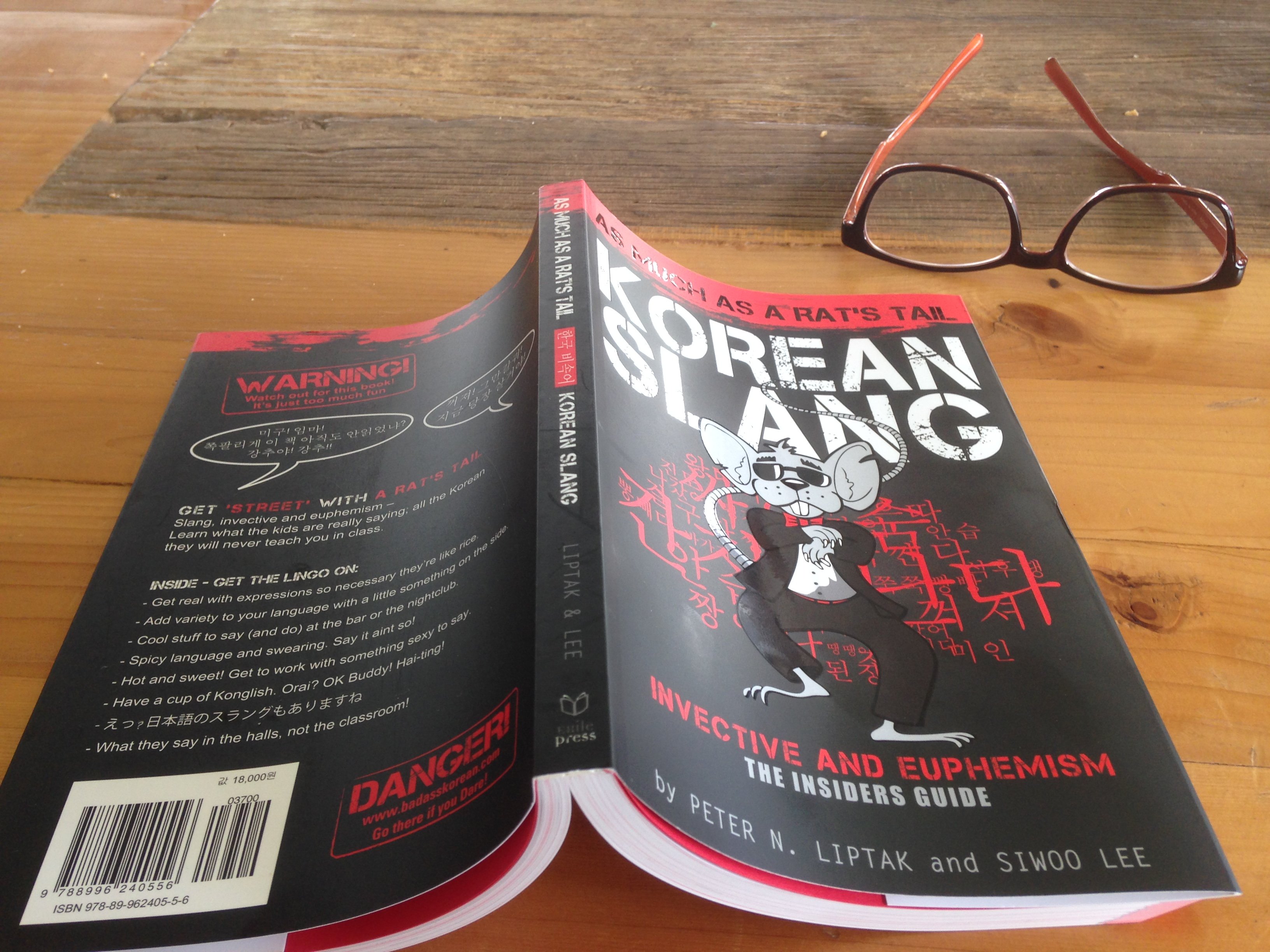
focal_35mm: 33
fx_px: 1211
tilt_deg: -41.2
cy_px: 476
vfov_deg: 42.9
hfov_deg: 55.4
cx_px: 635
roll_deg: +3.0
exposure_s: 1/20
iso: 50
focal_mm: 4.12
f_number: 2.4
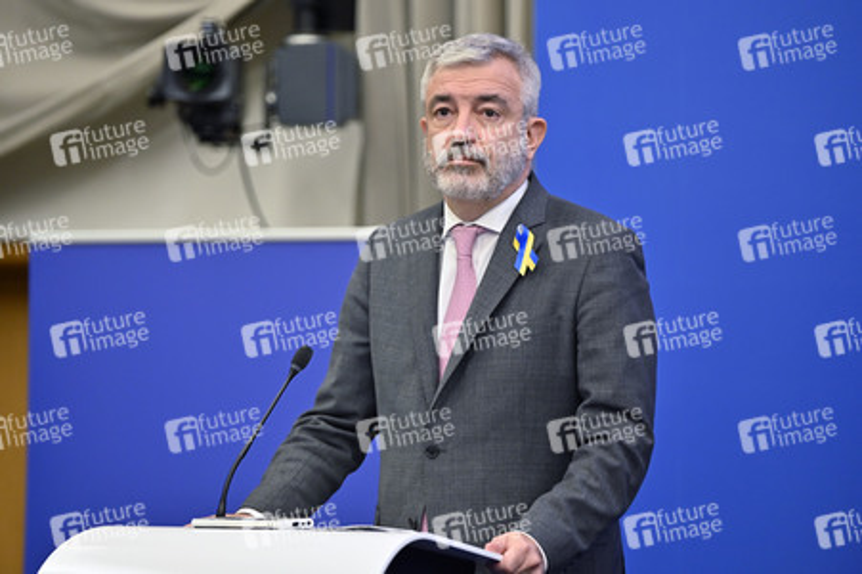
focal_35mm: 150
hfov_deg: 13.7
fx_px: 3589
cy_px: 287
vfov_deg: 9.1
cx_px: 431
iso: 1600
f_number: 2.8
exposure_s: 1/320
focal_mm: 150
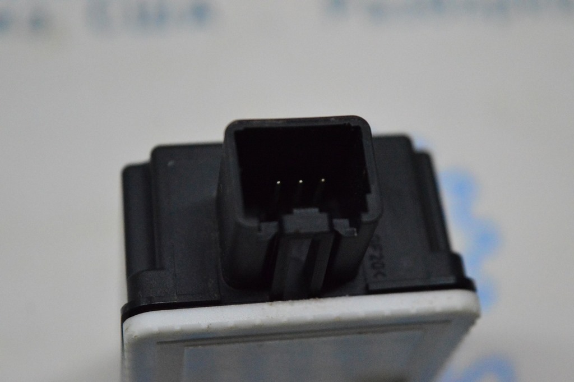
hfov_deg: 24.6
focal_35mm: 82
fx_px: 1314
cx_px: 287
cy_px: 191
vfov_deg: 16.5
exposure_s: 1/800
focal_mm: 55
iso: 6400
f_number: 5.6
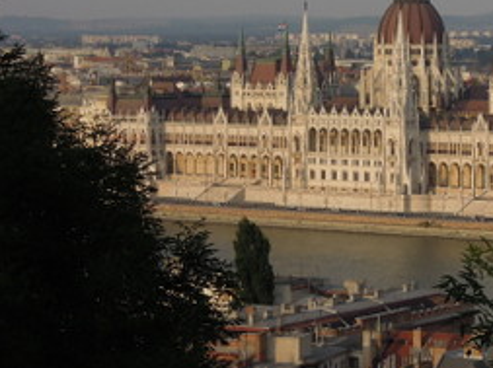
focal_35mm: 190
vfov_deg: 7.8
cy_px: 125
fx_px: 2702
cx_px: 464
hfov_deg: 10.4
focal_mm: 17.9
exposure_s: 1/640
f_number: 5.5
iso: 160
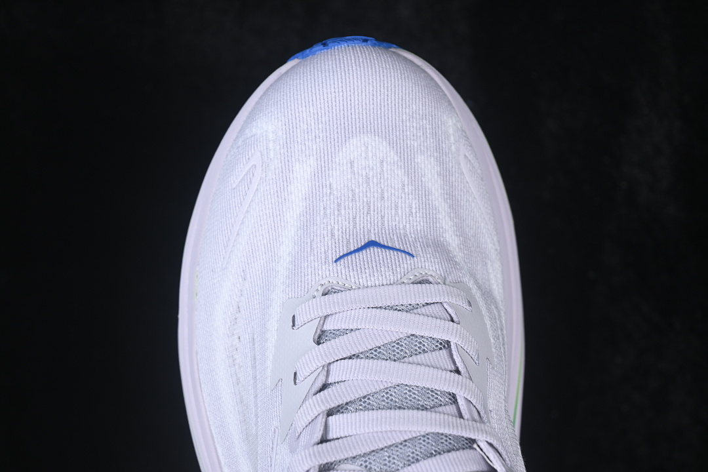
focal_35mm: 75
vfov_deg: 18.2
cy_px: 236
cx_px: 354
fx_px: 1475
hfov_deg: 27.0
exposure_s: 1/80
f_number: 7.1
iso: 160
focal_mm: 50
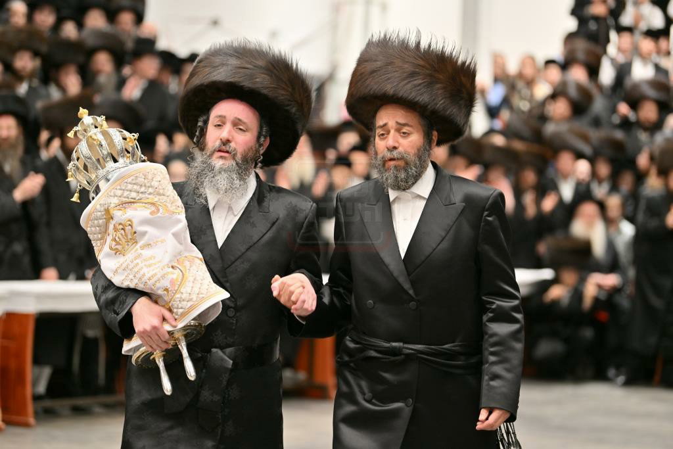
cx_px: 336
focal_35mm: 135
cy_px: 224
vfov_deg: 10.2
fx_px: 2524
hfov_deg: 15.2
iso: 250
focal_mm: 135
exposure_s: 1/200
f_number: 2.8
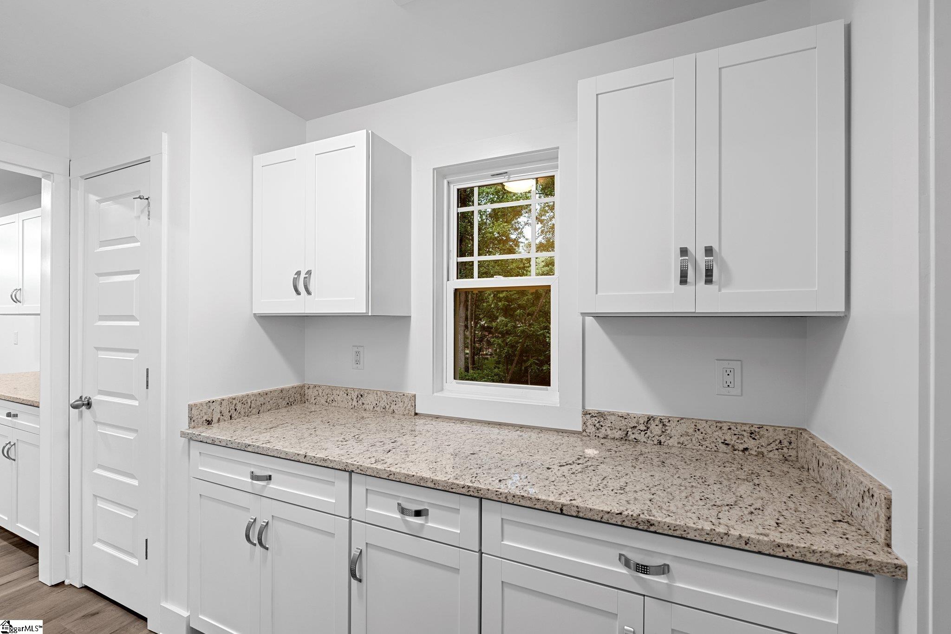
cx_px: 476
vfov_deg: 72.0
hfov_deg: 95.0
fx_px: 436
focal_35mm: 16
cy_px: 317
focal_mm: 16.5
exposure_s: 1/4
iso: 250
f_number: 9
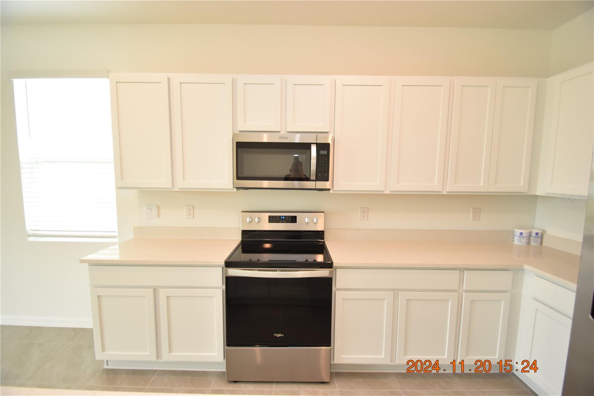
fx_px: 247
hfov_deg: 100.4
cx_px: 297
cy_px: 198
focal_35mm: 15
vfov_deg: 77.3
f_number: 5
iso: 800
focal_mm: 10
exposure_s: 1/100
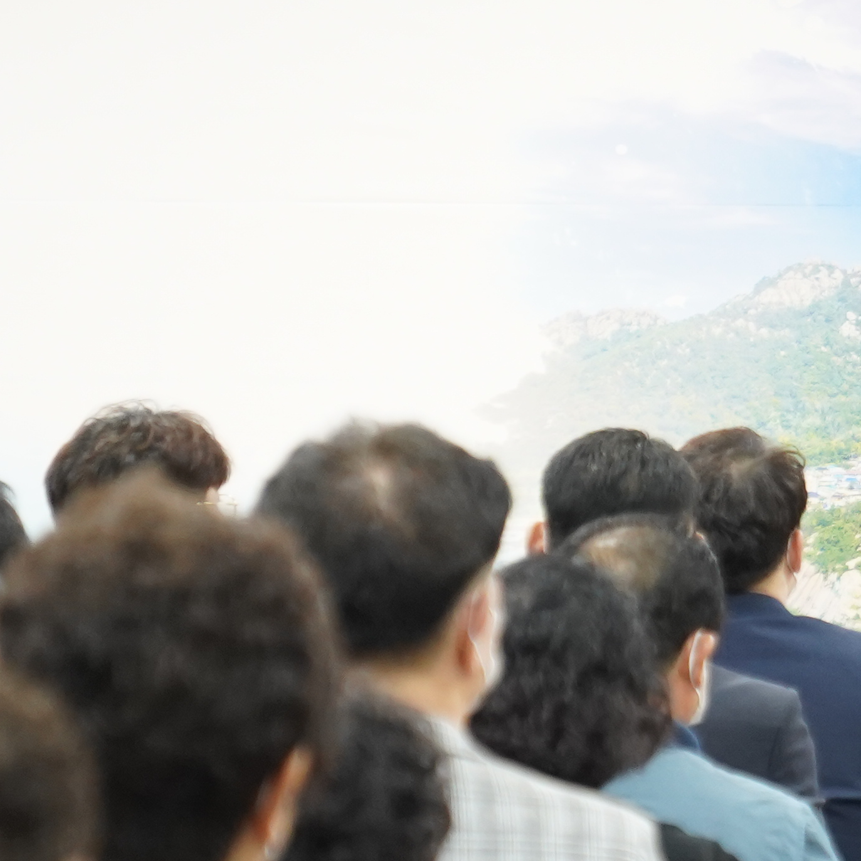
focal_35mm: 260
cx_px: 1230
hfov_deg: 6.7
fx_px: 7317
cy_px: 443
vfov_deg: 6.7
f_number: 2.8
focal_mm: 70
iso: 2000
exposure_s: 1/160
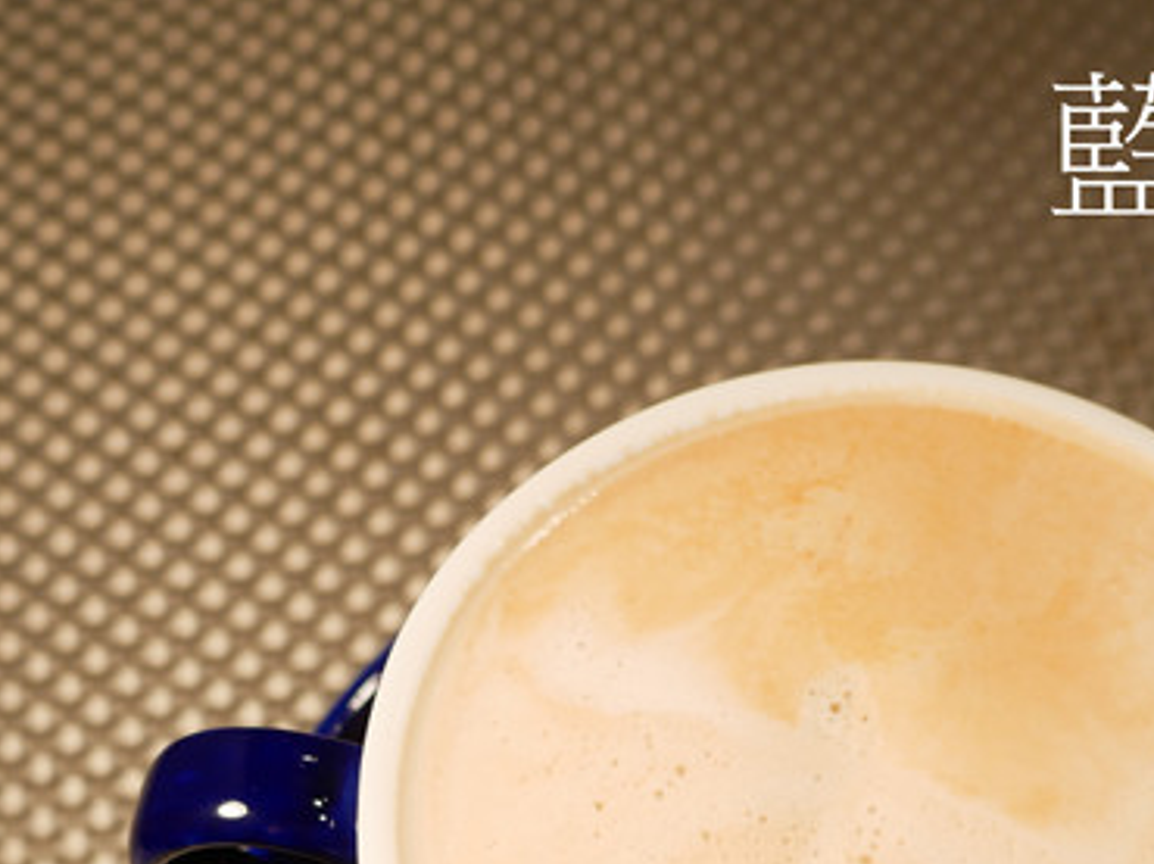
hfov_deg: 26.5
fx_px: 2432
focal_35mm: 73
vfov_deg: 19.1
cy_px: 1025
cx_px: 773
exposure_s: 1/200
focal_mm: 15
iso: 200
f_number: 2.5
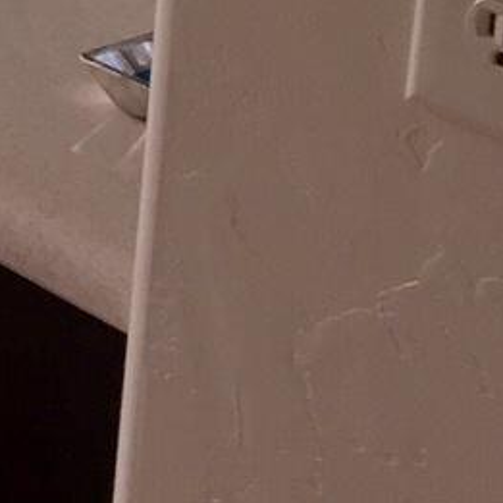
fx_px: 2630
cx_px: -742
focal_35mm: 160
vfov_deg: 9.8
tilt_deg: -9.6
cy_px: -642
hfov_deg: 9.6
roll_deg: -3.4
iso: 40
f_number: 2.2
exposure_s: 1/60
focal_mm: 4.15
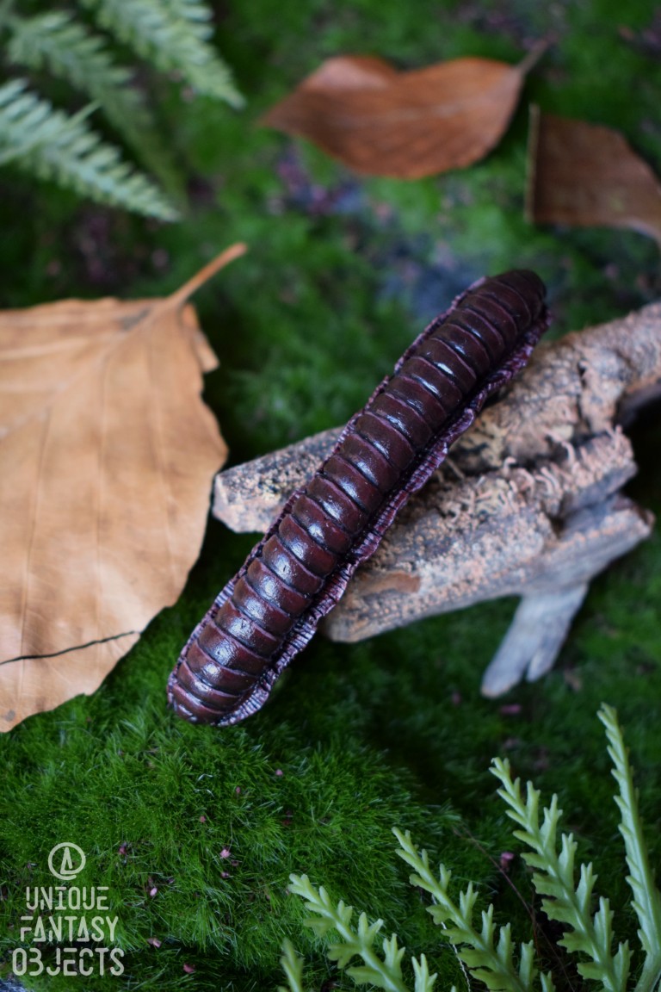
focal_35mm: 60
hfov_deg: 22.6
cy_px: 496
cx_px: 330
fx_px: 1652
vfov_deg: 33.4
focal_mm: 40
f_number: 4.8
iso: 1600
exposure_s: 1/60
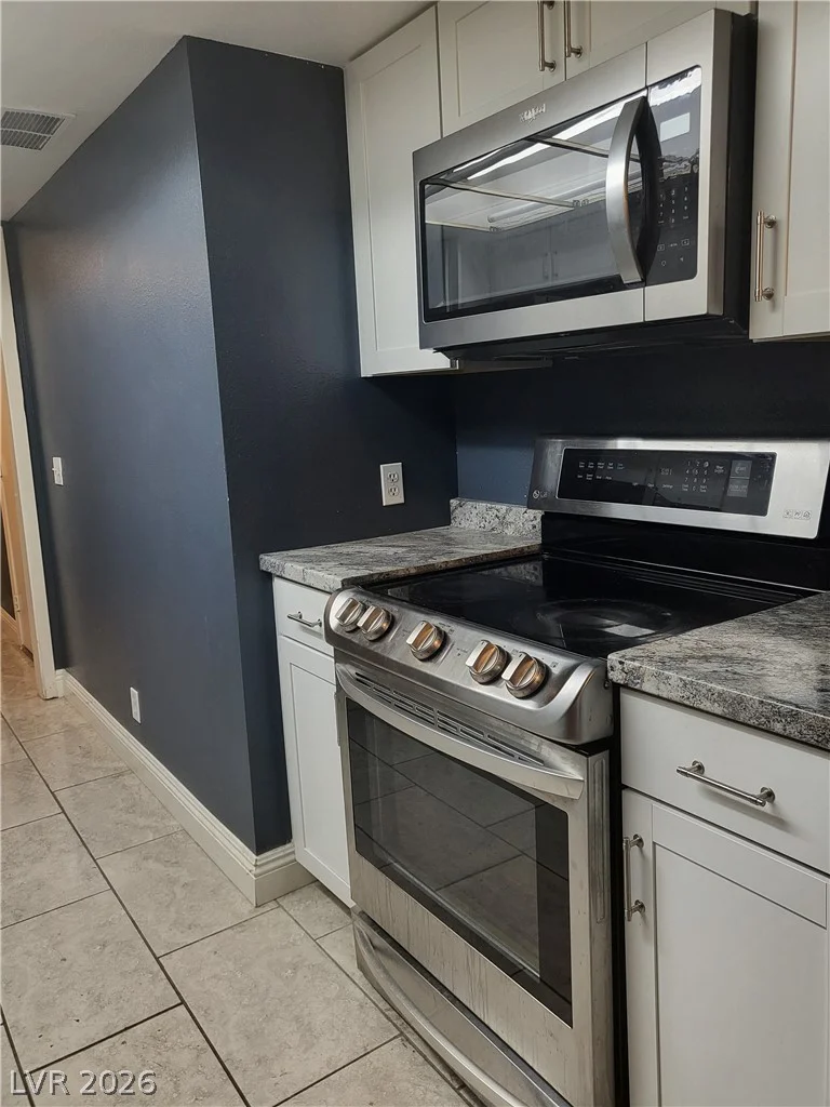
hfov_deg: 53.1
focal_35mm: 26
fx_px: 831
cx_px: 415
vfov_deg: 67.3
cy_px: 554
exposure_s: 1/60
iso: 200
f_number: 1.8
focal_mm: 4.25
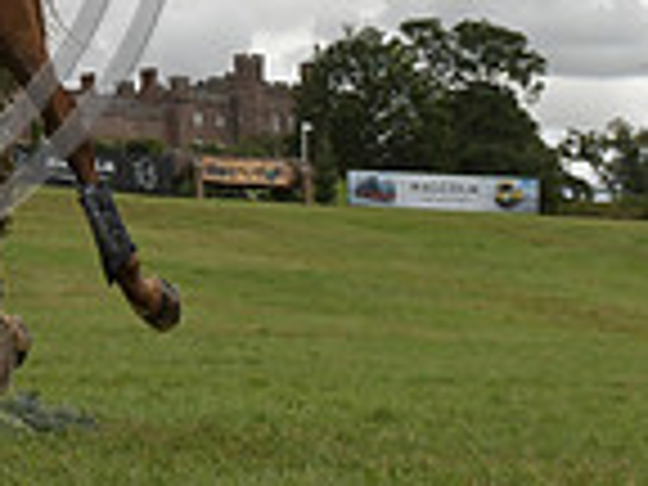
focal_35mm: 128
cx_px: -328
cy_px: -218
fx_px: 2396
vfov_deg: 11.2
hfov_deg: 14.4
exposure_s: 1/4000
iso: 720
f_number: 5.6
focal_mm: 22
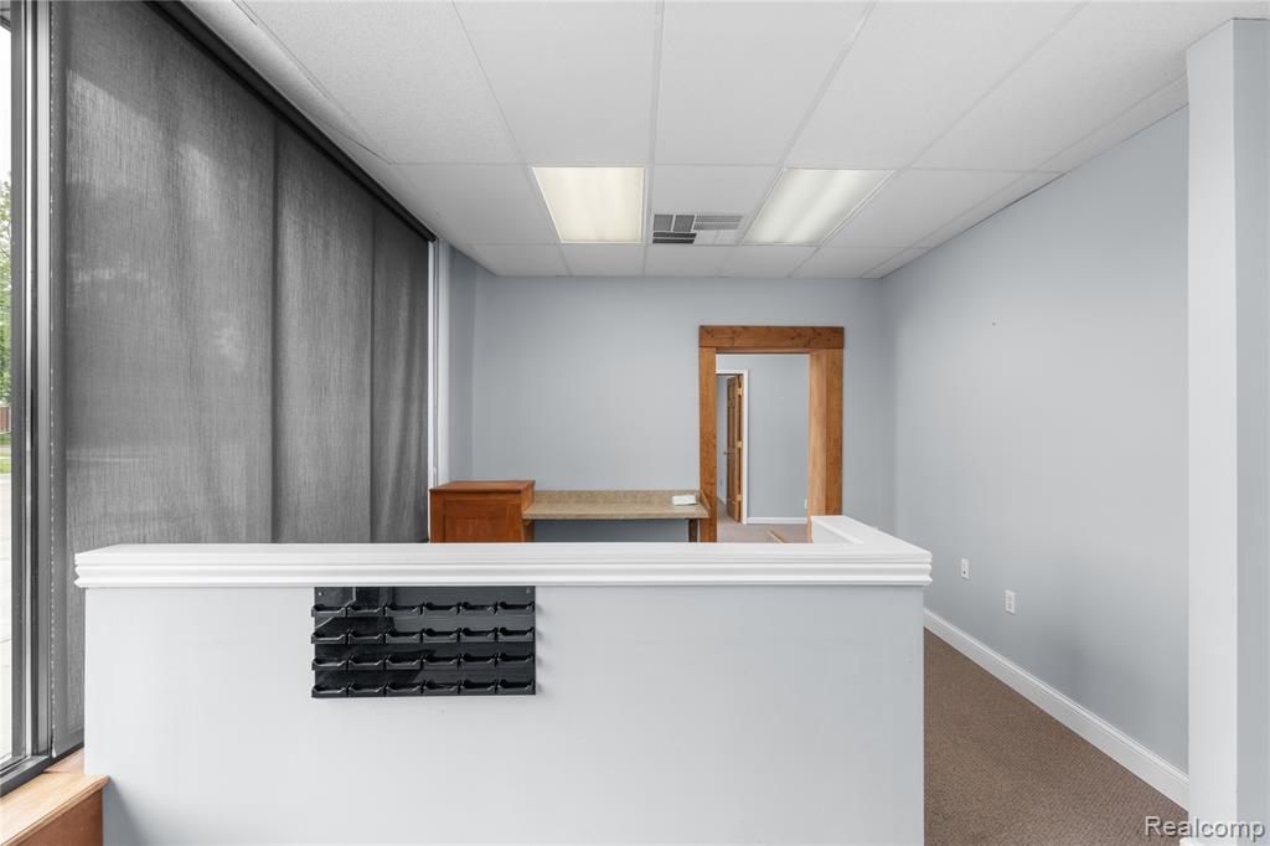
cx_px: 635
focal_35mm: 16
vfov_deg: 73.7
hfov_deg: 96.8
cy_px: 423
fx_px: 564
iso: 400
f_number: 8
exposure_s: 1/10
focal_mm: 16
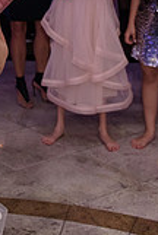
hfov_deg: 13.2
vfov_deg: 20.1
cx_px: -99
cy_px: -17
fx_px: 636
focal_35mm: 97
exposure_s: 1/125
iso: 1600
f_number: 3.2
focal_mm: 27
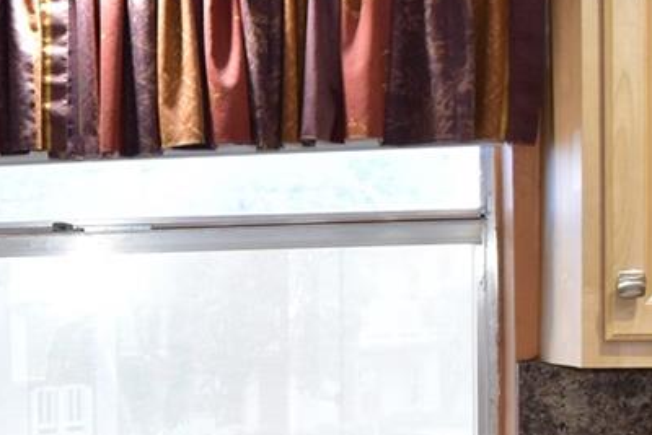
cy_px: 455
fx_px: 2174
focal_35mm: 120
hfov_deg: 16.0
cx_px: -241
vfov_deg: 11.3
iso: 900
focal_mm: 20
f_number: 4.5
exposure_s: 1/60
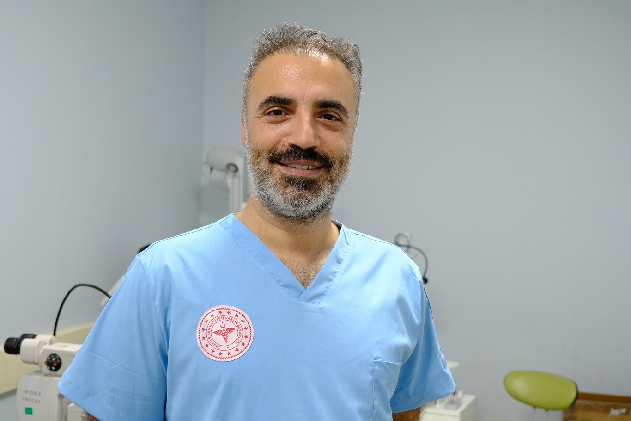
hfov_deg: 47.4
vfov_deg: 32.6
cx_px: 316
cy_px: 210
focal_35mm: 41
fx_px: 718
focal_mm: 27.5
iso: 2500
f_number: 4
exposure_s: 1/60
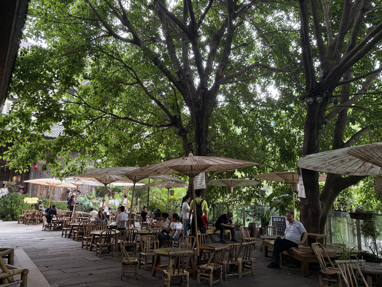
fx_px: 287
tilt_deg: +11.2
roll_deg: -1.2
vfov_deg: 53.1
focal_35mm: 26
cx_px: 191
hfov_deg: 67.3
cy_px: 144
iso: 125
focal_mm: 5.96
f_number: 1.6
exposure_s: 1/63
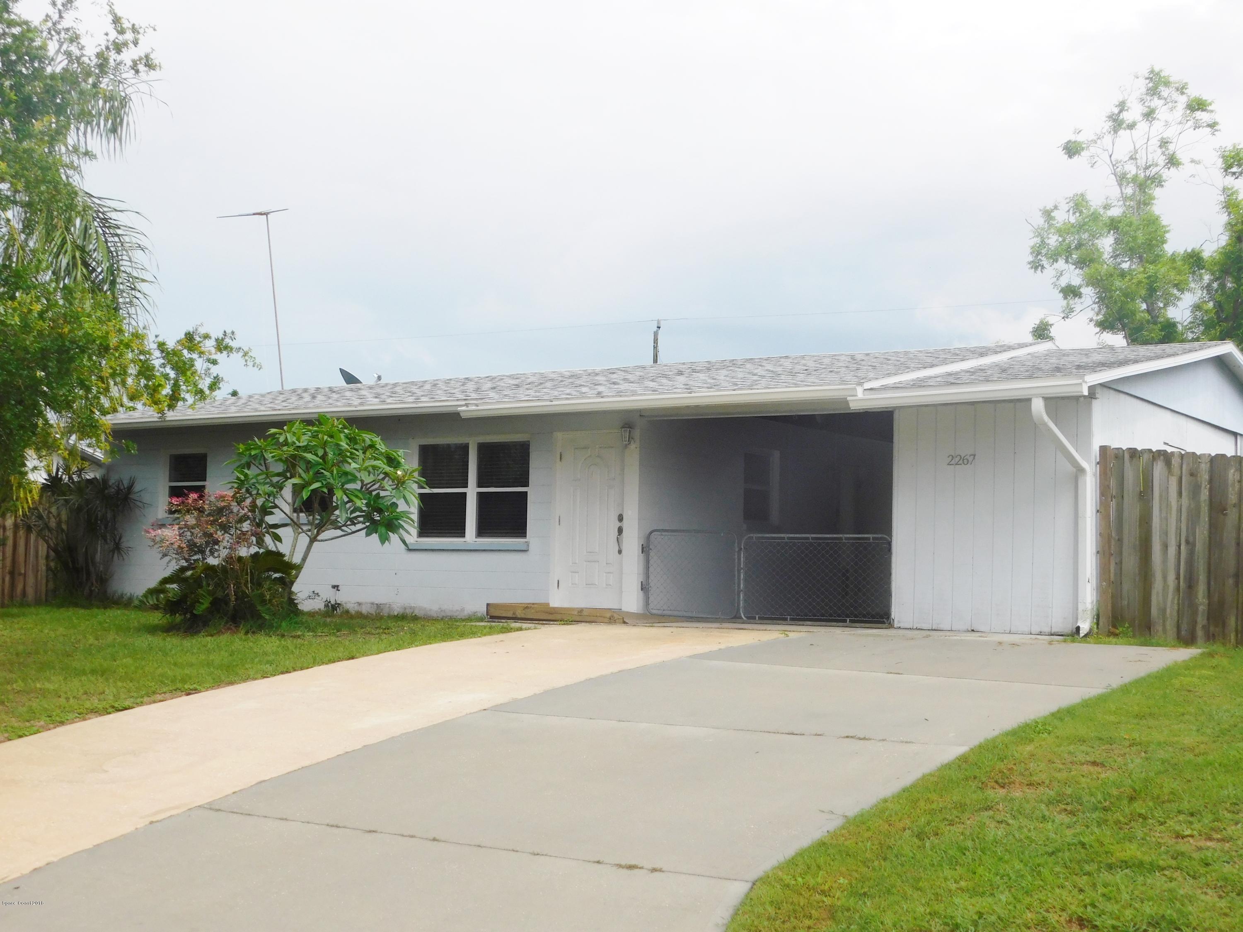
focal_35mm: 45
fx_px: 1616
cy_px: 466
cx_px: 622
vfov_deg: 32.2
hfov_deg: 42.1
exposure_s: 1/1000
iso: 125
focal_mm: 8
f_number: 3.7
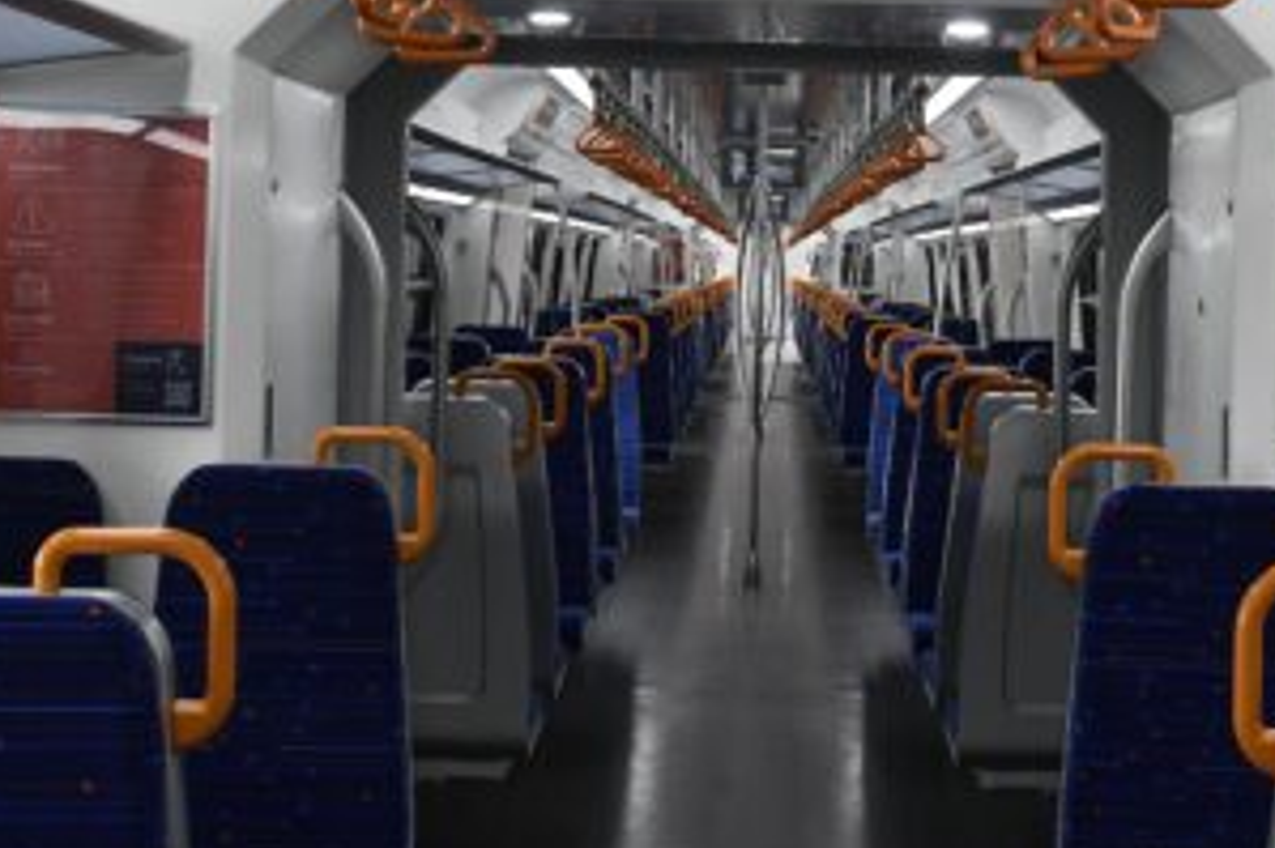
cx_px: 793
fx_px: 2725
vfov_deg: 17.6
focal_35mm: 77
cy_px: 222
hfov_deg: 26.3
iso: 2000
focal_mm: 32
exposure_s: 1/100
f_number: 10
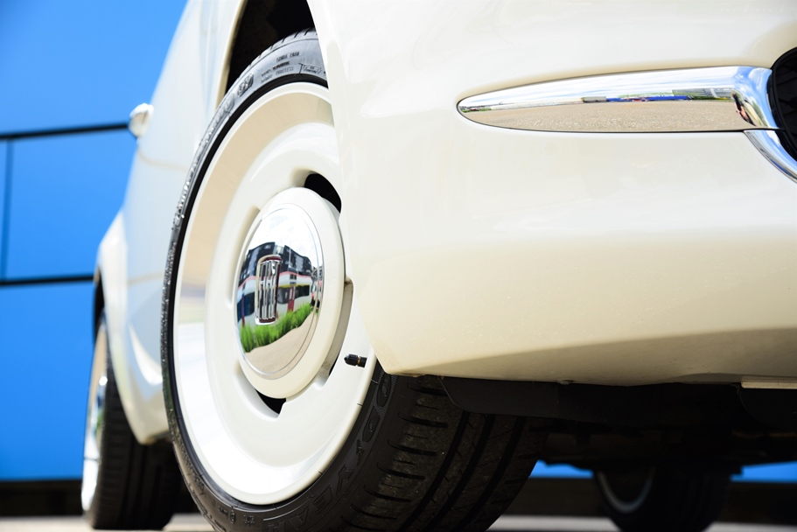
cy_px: 266
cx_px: 398
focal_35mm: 70
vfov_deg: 19.5
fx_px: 1550
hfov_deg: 28.8
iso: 200
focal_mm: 70
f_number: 8
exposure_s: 1/200
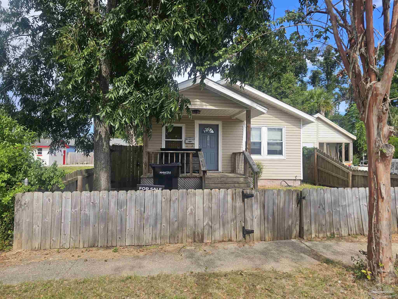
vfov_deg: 58.9
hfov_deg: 73.9
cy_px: 150
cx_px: 199
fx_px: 264
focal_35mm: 23
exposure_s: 1/382
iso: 10
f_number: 1.7
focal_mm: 6.3
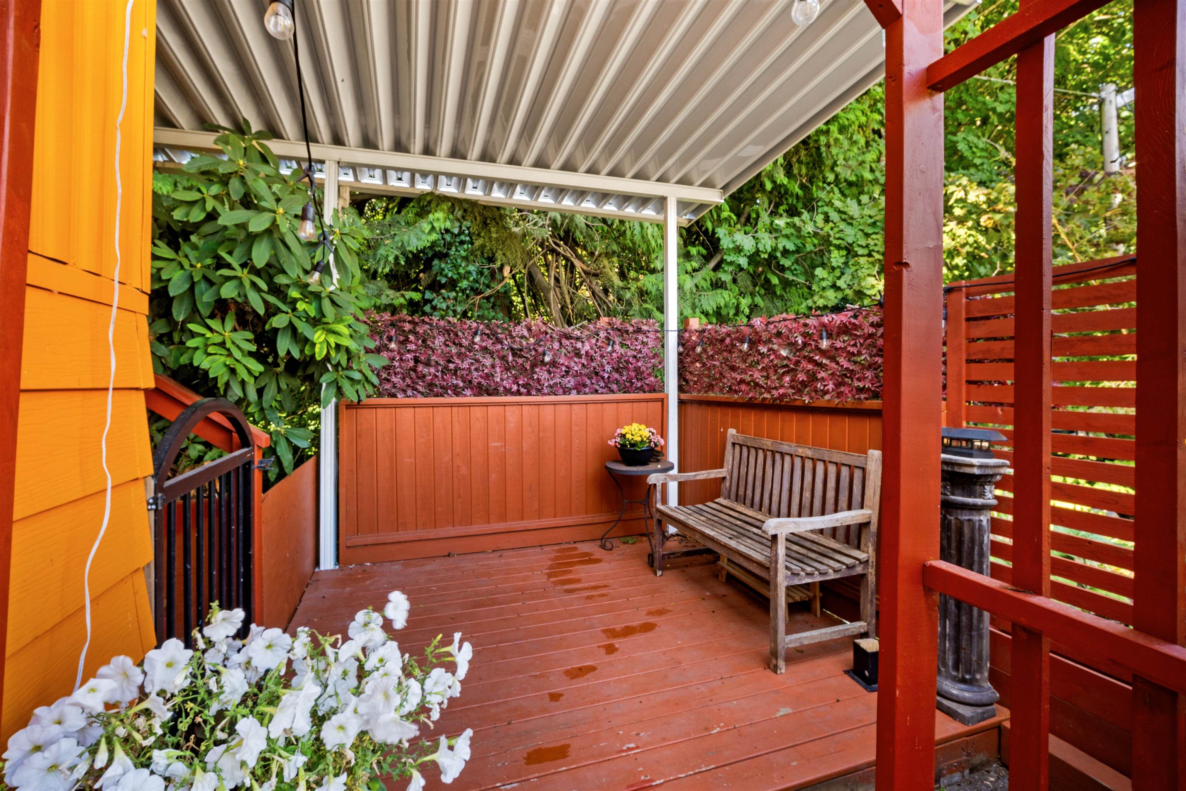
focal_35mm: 14
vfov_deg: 83.3
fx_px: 445
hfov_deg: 106.3
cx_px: 593
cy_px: 396
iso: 250
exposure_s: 1/8
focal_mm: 9
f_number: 10
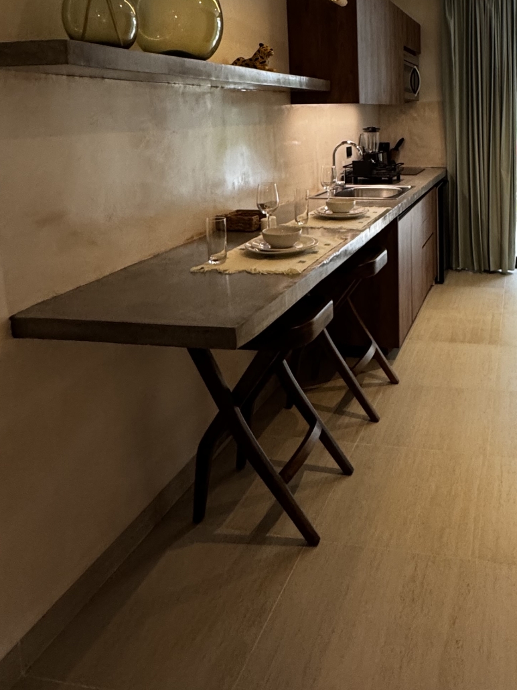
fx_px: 578
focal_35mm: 29
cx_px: 418
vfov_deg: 58.8
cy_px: 183
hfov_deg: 45.6
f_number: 2.2
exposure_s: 1/60
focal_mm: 2.22
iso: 250
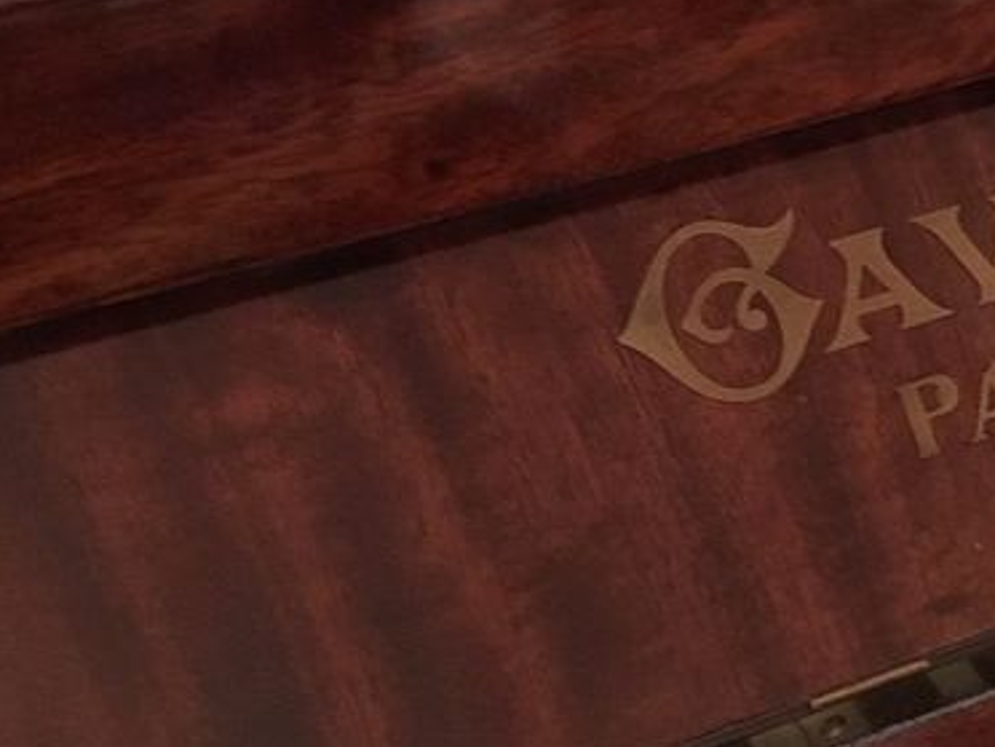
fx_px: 2242
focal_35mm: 78
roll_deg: +2.3
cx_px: 861
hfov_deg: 24.4
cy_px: 519
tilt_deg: -33.8
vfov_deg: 18.8
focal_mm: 4.15
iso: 500
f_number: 2.2
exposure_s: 1/17
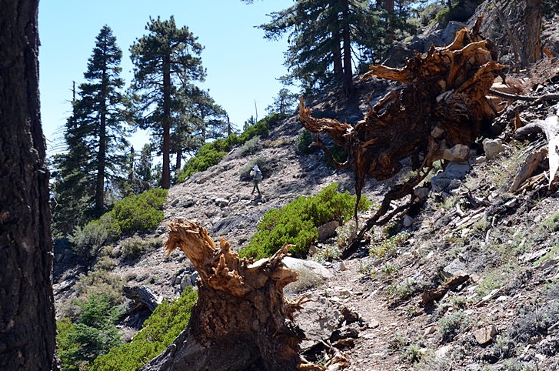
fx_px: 512
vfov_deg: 39.8
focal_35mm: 33
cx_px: 281
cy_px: 192
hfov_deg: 57.3
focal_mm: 20
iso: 100
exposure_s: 1/250
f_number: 6.3
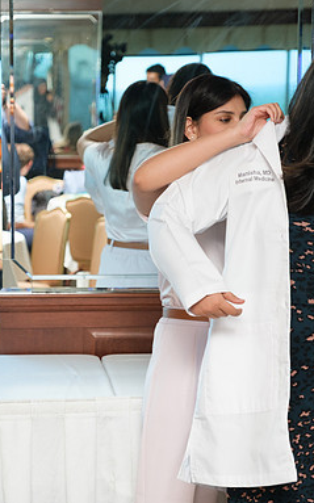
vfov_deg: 19.8
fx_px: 1439
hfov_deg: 12.4
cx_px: 121
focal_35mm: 105
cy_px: 252
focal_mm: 45.5
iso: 640
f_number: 2.8
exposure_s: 1/125
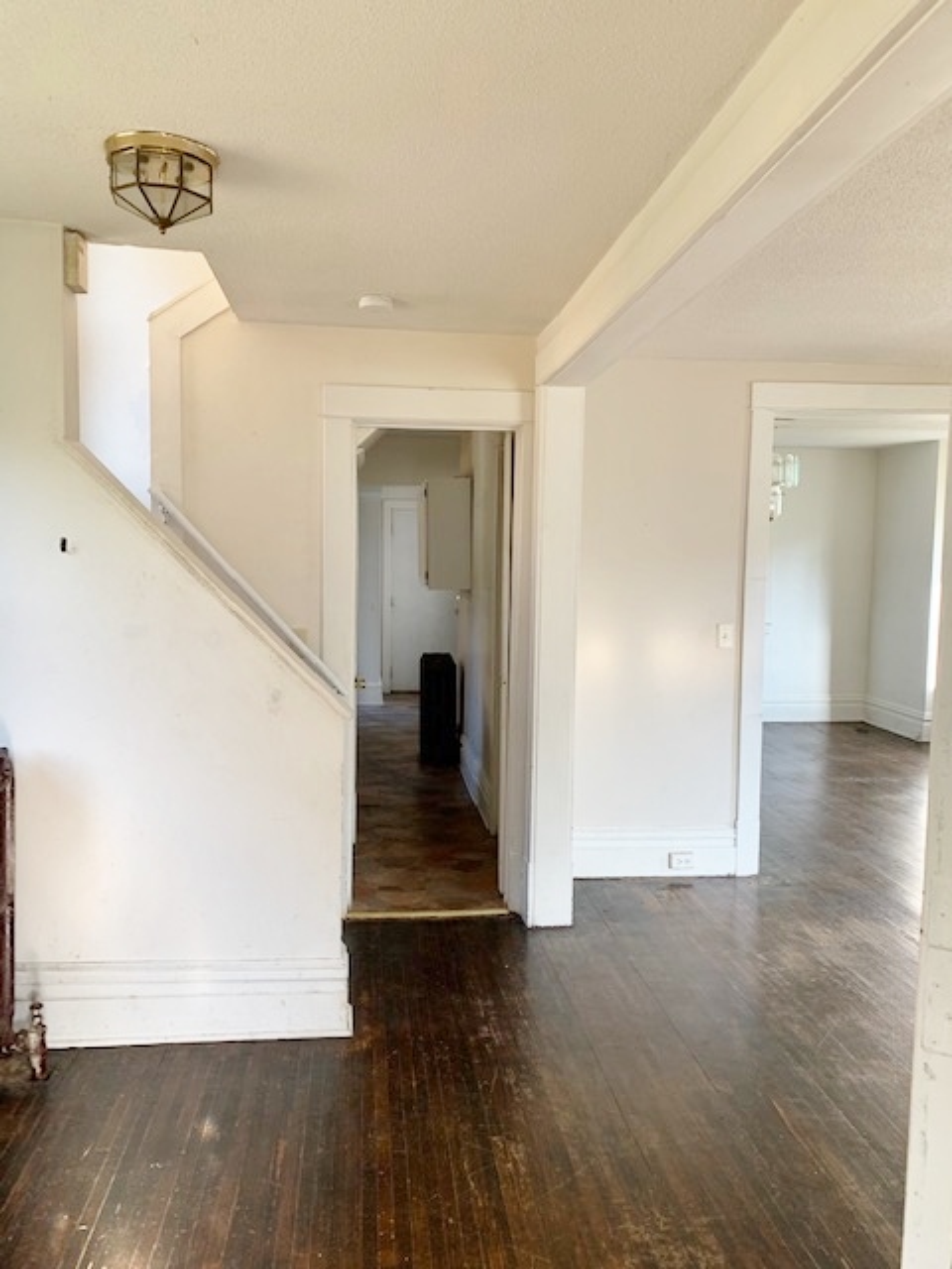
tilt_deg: -3.7
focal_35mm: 26
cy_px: 634
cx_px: 476
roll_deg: -0.9
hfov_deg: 53.1
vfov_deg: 67.3
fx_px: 953
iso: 100
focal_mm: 4.25
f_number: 1.8
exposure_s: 1/80
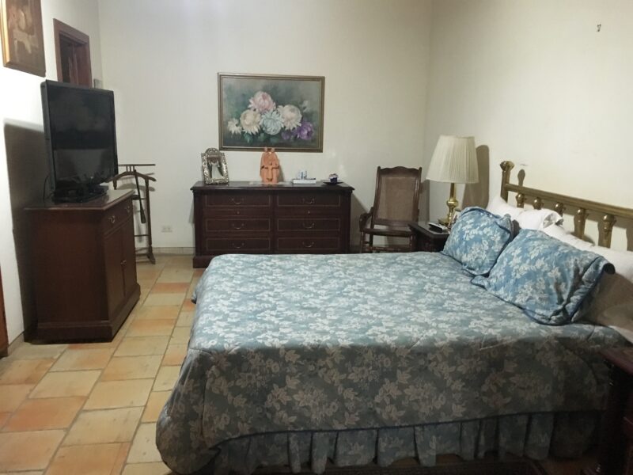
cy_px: 238
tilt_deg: -10.9
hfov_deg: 61.7
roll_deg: -1.5
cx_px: 316
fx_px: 530
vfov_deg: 48.2
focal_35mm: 29
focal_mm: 4.15
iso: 320
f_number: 2.2
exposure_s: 1/15
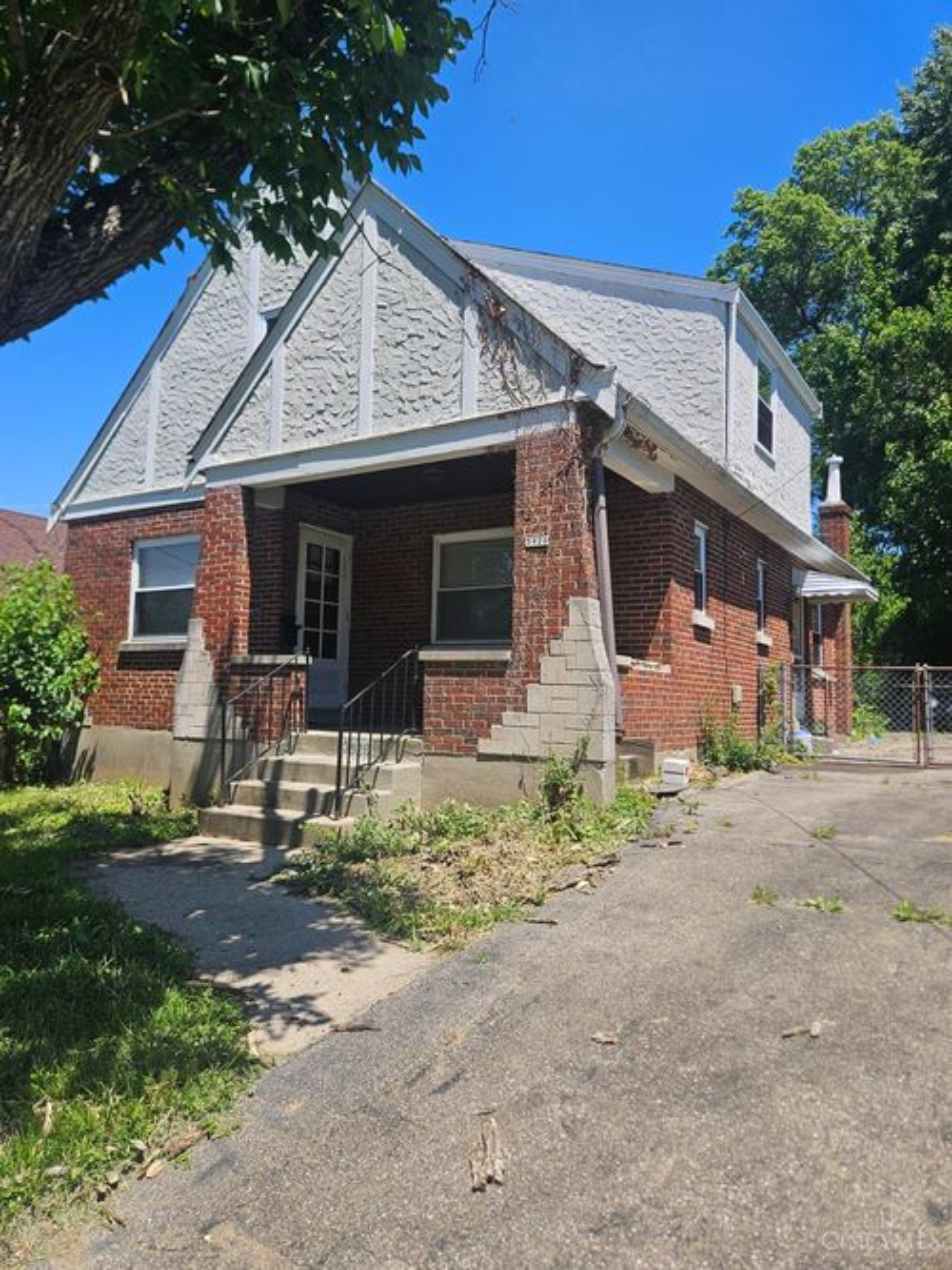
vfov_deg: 73.9
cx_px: 476
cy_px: 635
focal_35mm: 23
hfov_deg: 58.9
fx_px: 844
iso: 25
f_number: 1.8
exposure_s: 1/1286
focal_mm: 5.4
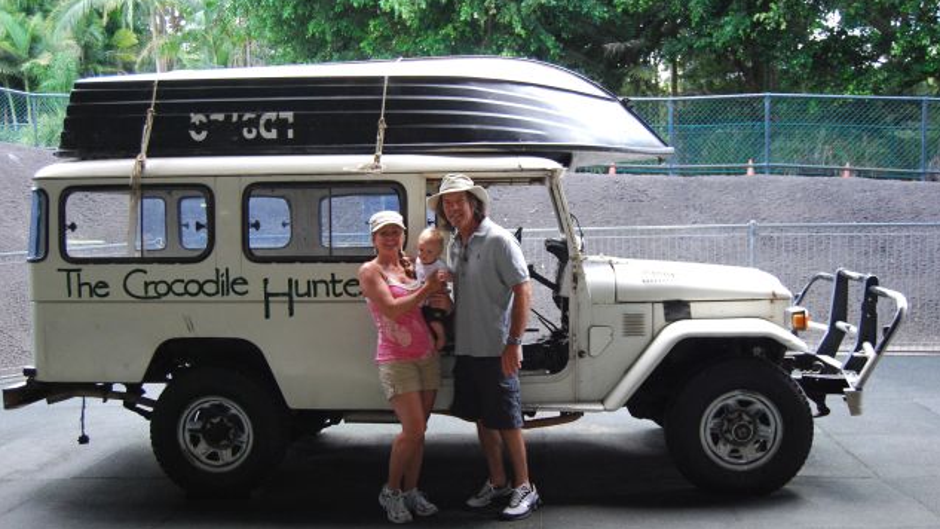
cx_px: 474
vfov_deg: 33.7
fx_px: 872
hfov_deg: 56.6
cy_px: 282
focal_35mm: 35
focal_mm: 22
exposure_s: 1/200
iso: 800
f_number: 3.8
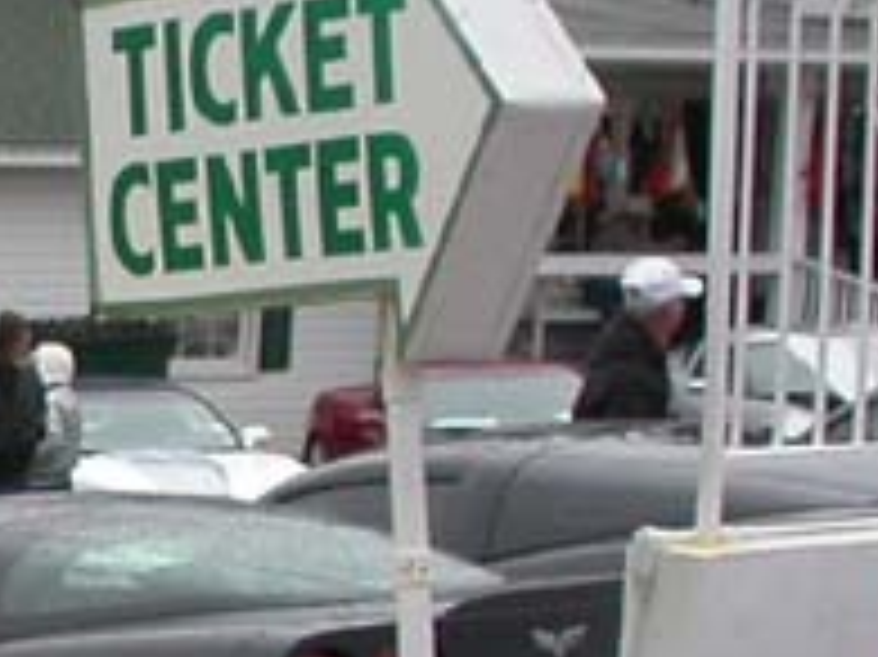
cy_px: 567
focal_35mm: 200
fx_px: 5070
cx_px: -815
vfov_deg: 7.4
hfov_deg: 9.3
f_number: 6
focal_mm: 7.85
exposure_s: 1/228
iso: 100
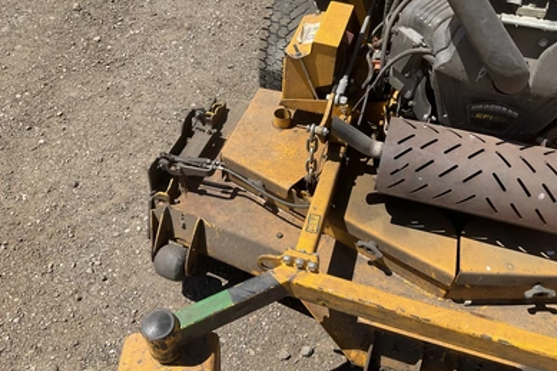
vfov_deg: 42.3
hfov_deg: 60.3
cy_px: 172
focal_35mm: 31
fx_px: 479
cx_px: 285
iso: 25
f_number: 1.8
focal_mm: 3
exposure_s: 1/1490
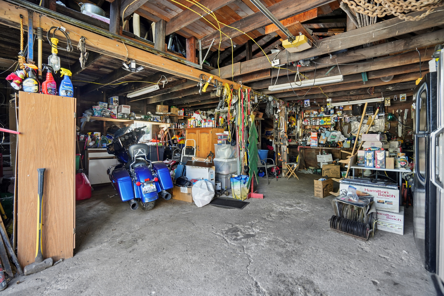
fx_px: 197
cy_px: 148
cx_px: 222
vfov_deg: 73.7
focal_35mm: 16
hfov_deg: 96.7
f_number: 4
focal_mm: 16
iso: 400
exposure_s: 1/25
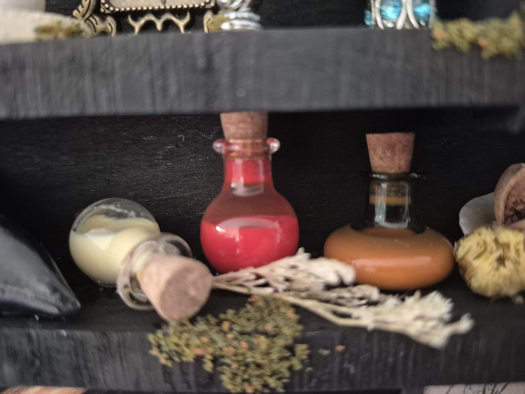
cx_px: 262
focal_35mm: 23
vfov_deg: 58.9
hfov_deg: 73.9
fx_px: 349
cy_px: 197
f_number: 1.8
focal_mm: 5.4
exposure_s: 1/33
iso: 1600
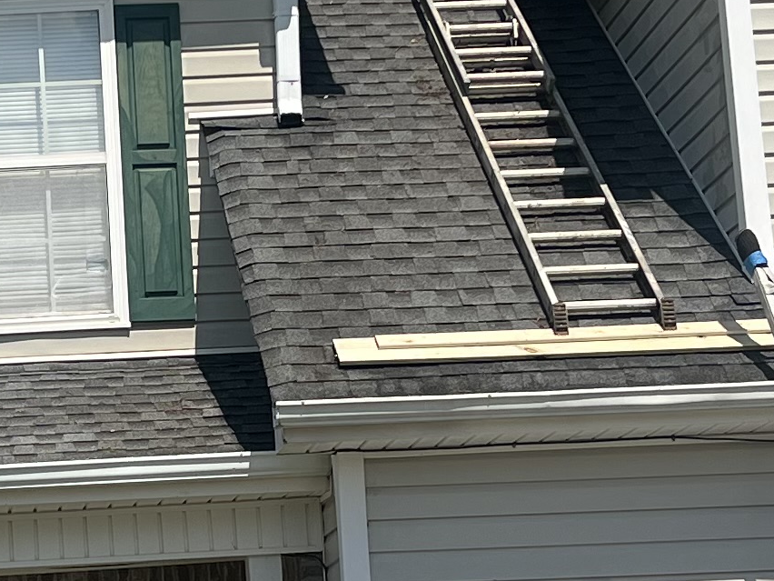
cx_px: 61
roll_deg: +3.2
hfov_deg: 15.8
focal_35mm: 123
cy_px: 387
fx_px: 2750
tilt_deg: +10.2
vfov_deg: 12.0
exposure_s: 1/7463
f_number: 1.5
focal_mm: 5.7
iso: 50
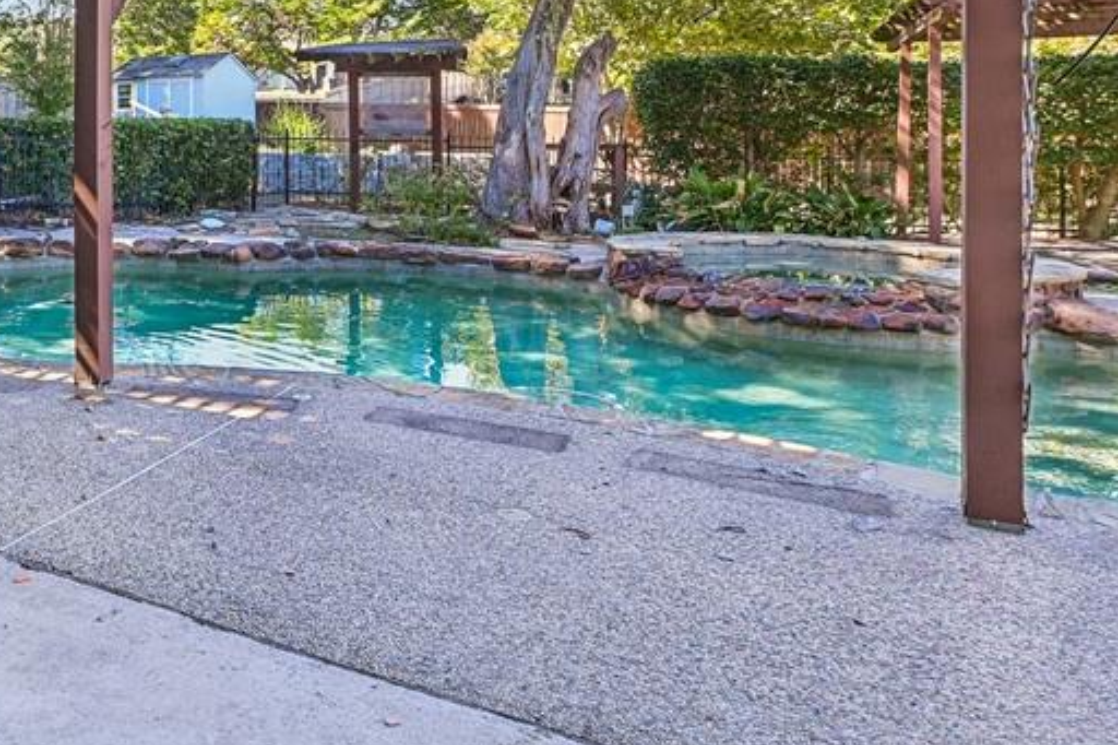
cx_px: 74
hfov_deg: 50.7
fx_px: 993
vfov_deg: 39.8
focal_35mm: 32
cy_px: 177
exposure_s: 1/50
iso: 400
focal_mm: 16
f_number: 8
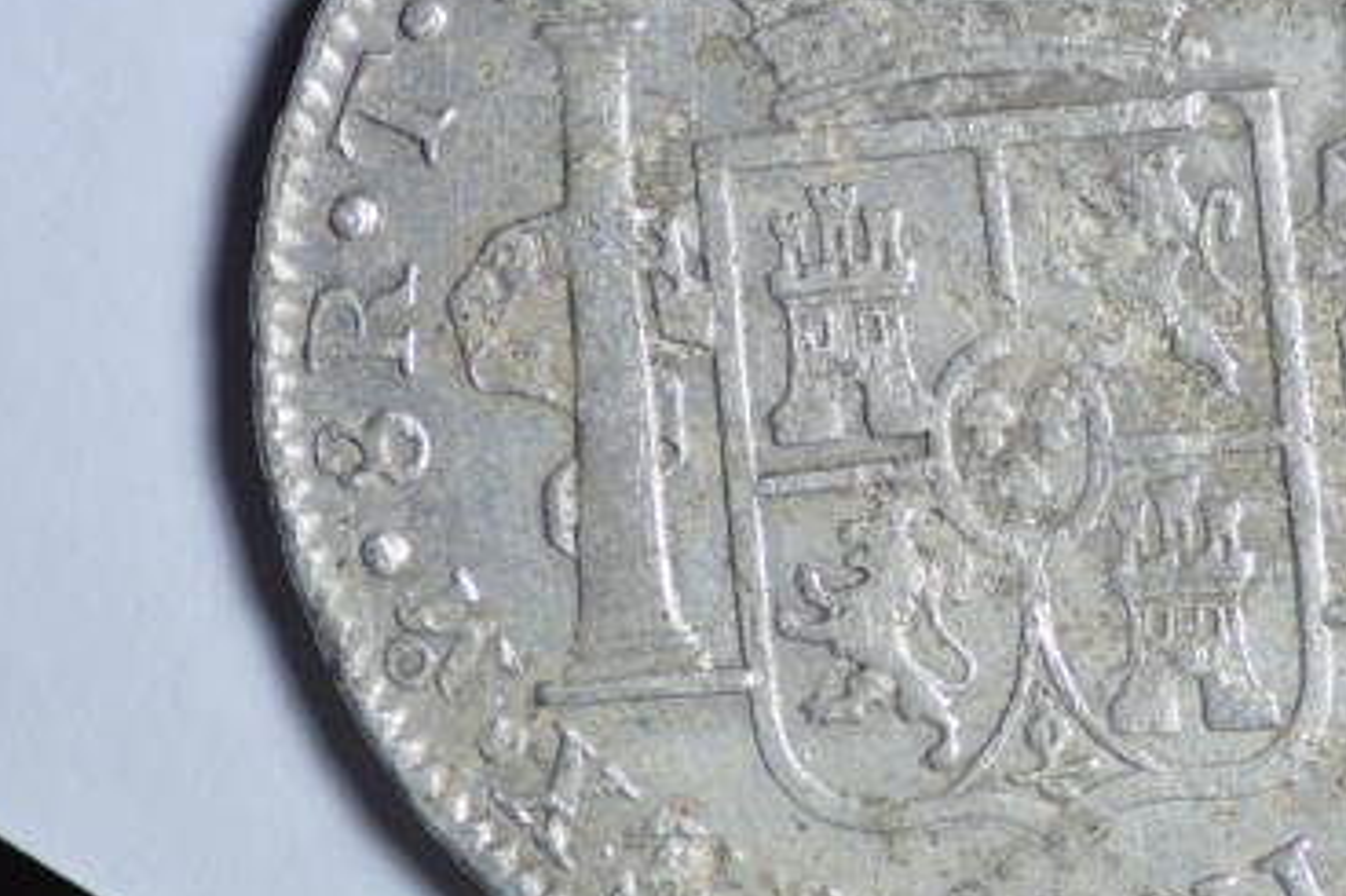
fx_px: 7549
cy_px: 355
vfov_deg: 6.8
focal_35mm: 202
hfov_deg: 10.2
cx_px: 958
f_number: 5.6
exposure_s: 1/200
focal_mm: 90
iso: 400
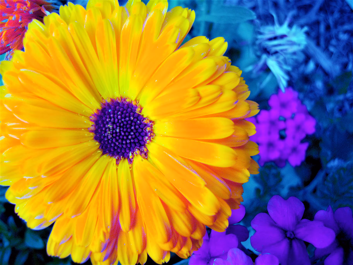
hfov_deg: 63.4
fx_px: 286
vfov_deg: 49.7
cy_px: 132
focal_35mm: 28
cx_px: 176
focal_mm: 5
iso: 100
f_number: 2.7
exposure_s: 1/60
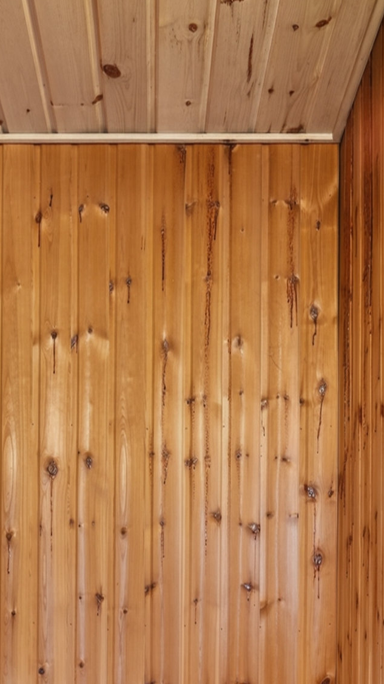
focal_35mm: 50
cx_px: 153
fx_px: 905
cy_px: 700
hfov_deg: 23.9
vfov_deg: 36.6
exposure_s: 1/1.67
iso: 400
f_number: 8
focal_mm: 21
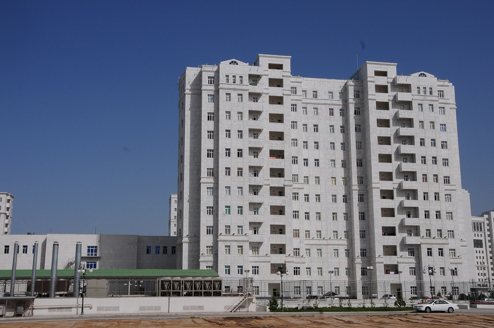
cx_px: 247
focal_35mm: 42
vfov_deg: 31.8
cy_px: 164
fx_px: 576
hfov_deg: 46.5
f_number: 14
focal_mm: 28
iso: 250
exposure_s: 1/800
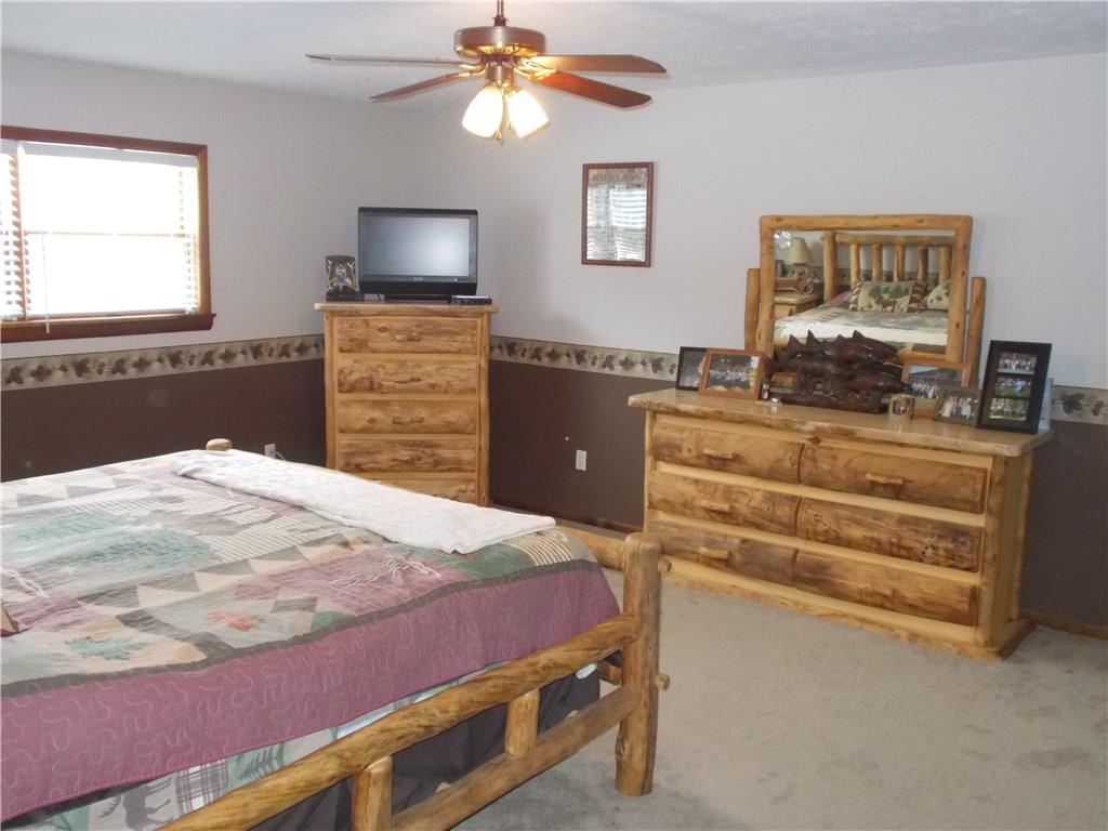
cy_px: 416
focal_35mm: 34
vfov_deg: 41.8
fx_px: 1088
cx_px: 554
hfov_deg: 54.0
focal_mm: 6
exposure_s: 1/25
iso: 500
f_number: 3.6
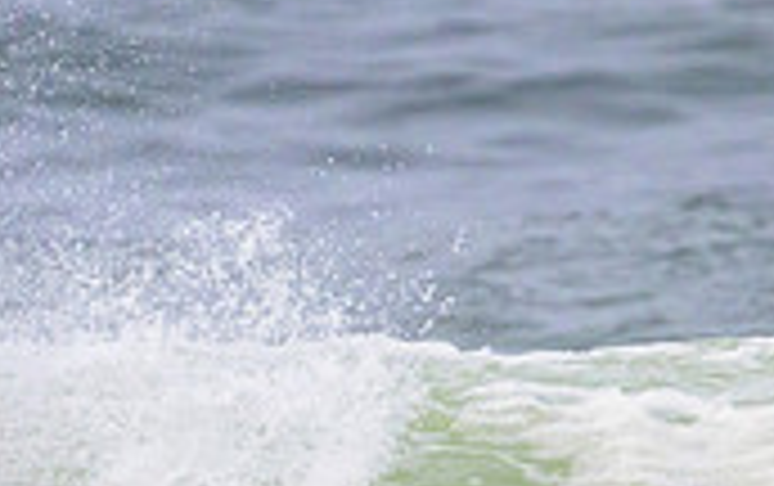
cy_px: 727
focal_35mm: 2744
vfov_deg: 0.5
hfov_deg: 0.8
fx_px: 57958
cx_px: 27
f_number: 11
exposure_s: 1/3200
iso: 2200
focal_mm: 800
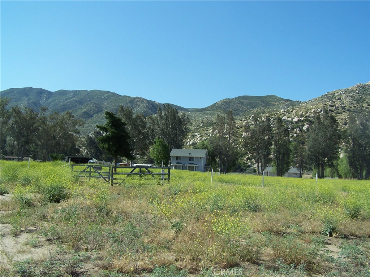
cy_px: 138
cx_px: 185
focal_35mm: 38
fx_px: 406
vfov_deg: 37.7
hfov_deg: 49.0
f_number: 4
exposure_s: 1/750
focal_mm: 6.3
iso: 80
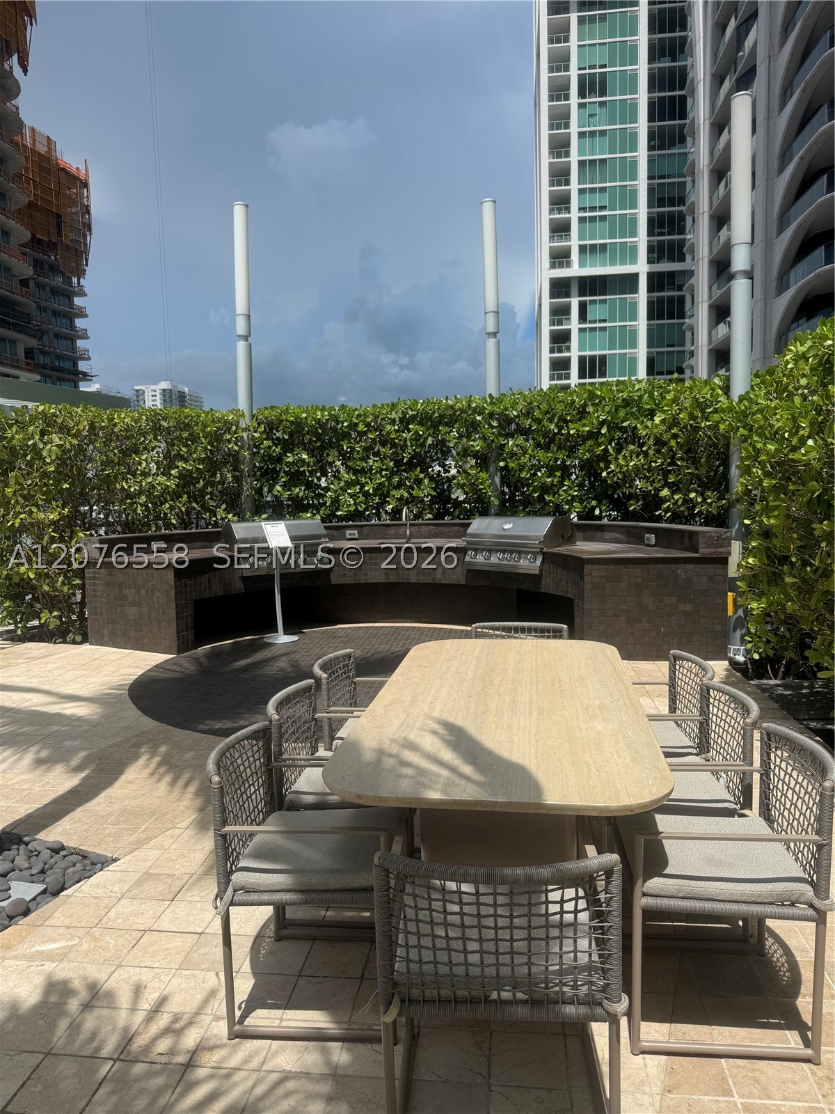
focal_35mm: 24
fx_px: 772
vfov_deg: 71.6
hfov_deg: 56.8
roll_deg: +1.2
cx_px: 418
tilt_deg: -4.7
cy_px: 557
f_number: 1.78
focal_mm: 6.76
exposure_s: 1/6410
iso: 80
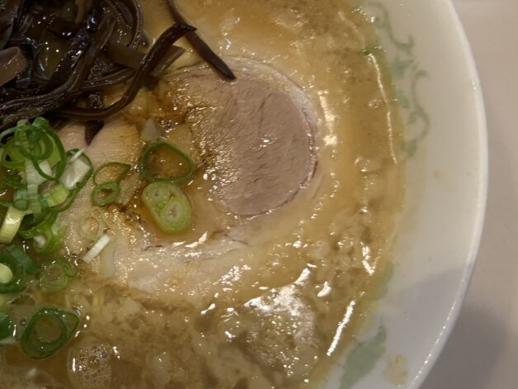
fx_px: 793
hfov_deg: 34.7
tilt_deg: -73.8
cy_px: 176
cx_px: 79
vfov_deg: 27.5
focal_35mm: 53
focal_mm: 5.96
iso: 100
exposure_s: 1/50
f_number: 1.6
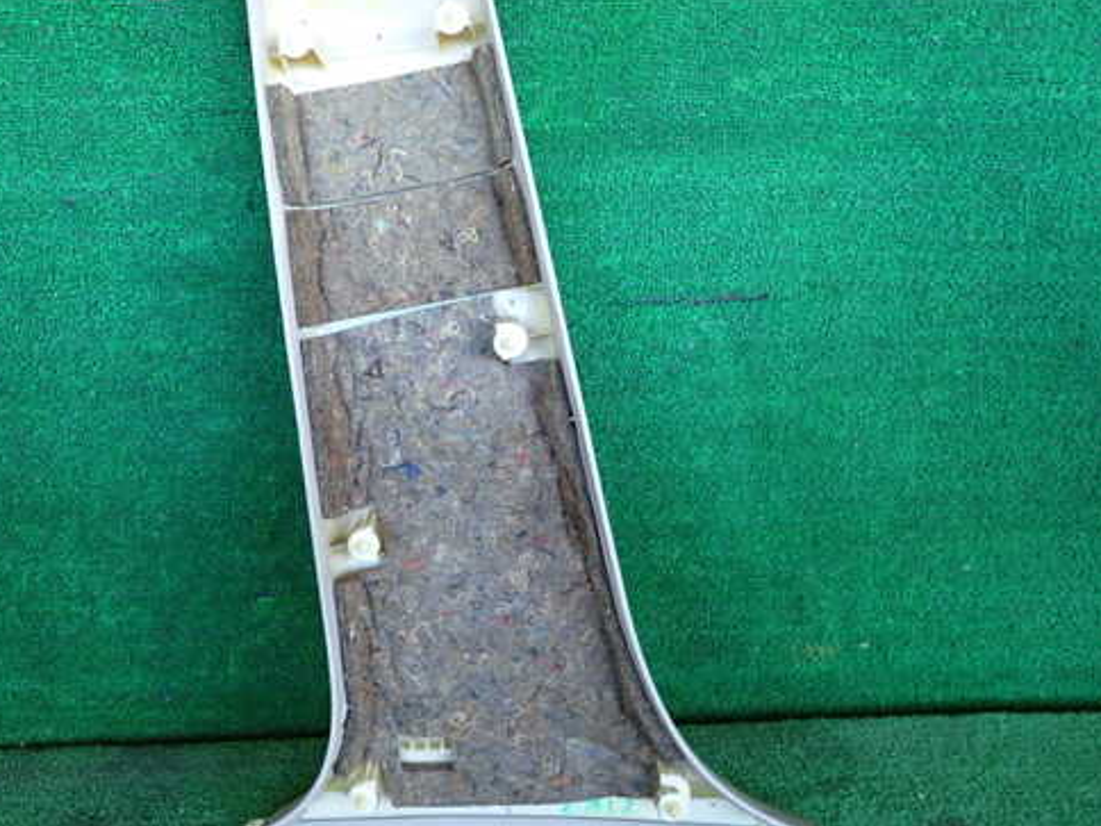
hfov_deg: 57.8
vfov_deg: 45.4
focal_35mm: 31
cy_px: 375
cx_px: 430
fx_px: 986
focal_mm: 4.5
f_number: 2
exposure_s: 1/125
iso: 320
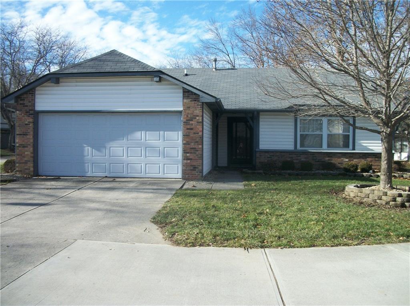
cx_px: 205
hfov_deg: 56.9
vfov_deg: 44.1
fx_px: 378
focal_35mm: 32
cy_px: 153
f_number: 8.8
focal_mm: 5.7
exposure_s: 1/100
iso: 80
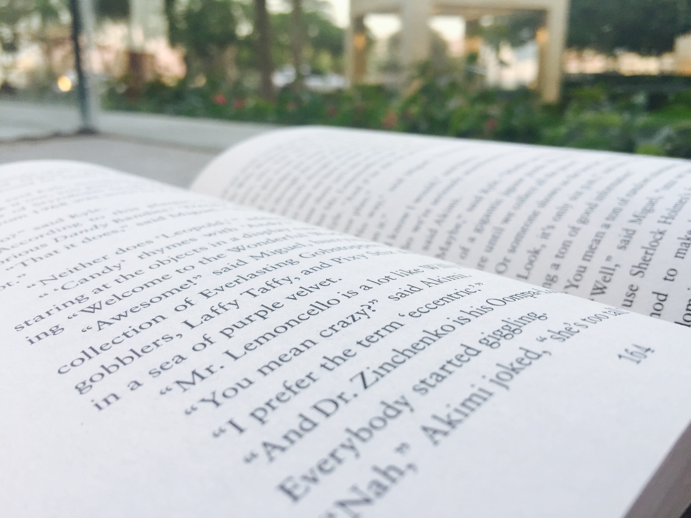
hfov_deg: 61.7
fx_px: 579
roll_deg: -1.0
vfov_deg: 48.2
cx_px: 346
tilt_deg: -15.2
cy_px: 259
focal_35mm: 29
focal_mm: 4.15
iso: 32
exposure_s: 1/50
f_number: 2.2
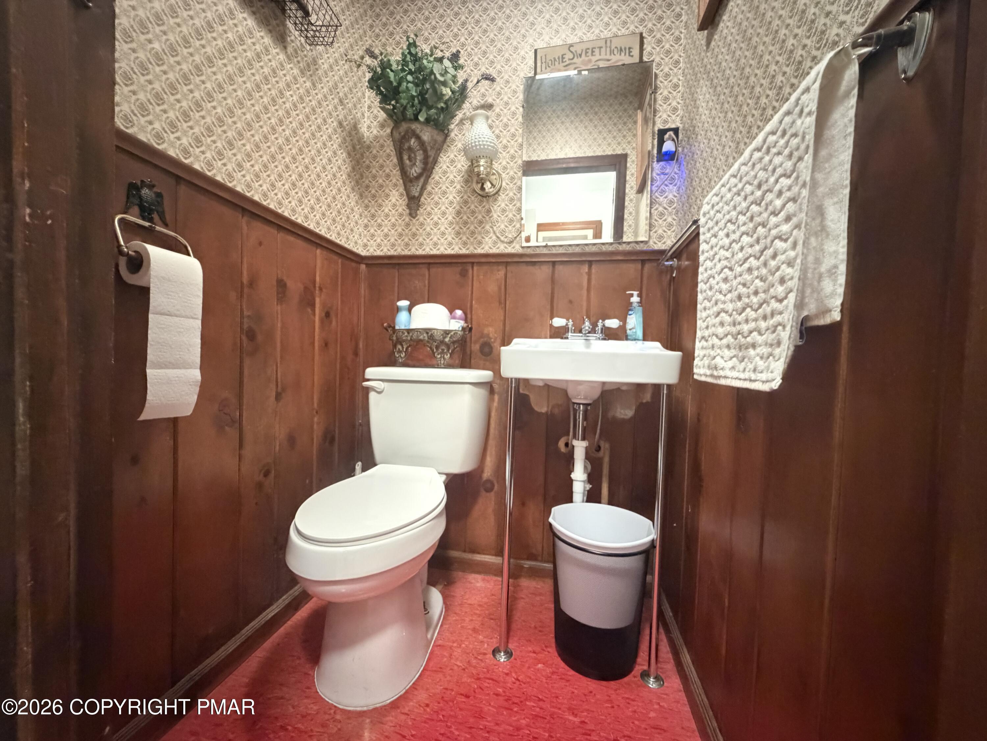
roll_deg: -1.4
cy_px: 370
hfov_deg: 102.1
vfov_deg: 85.7
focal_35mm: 14
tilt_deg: -0.2
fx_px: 399
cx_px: 494
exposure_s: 1/30
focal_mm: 2.22
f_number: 2.2
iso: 2500
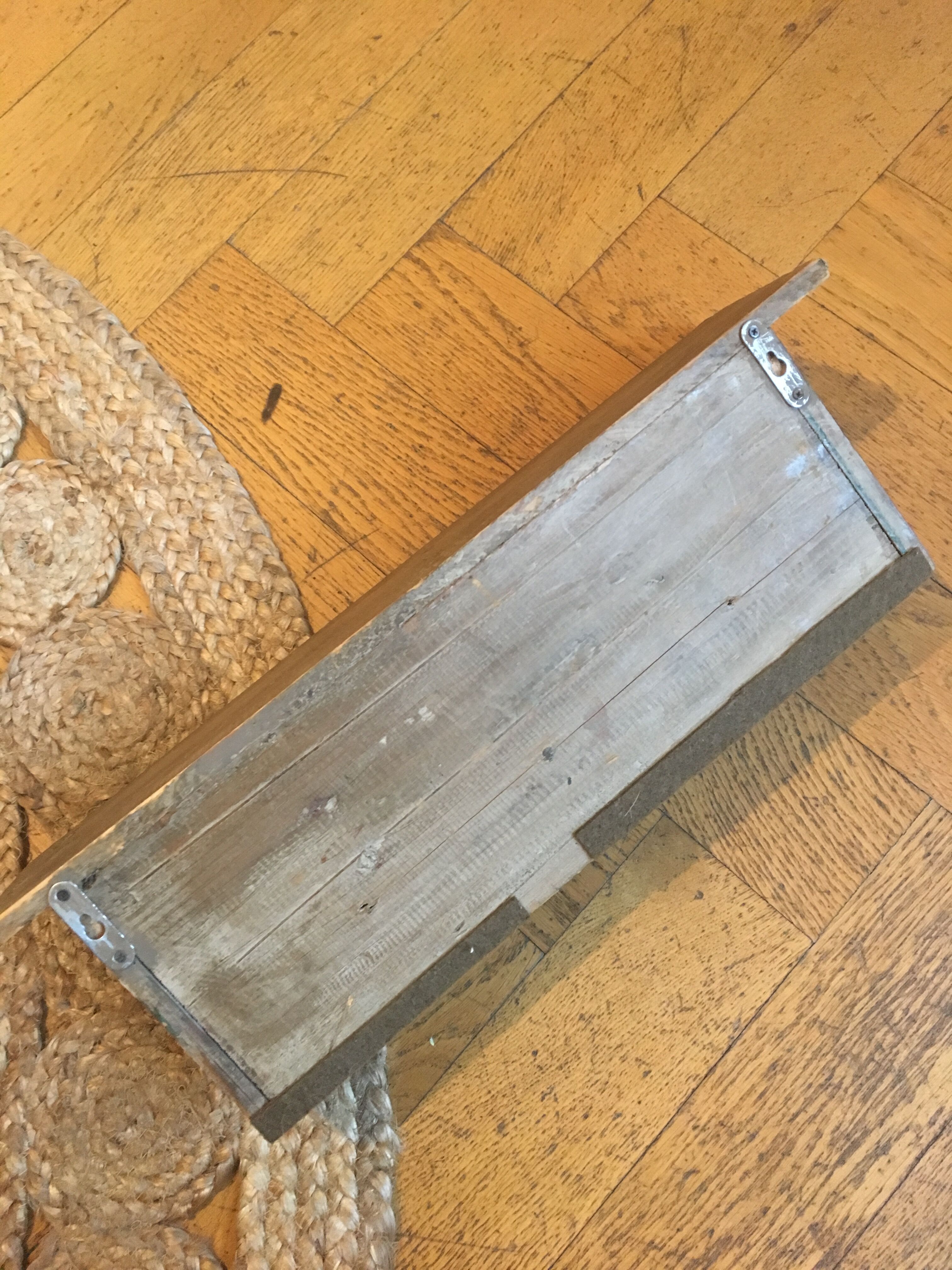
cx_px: 476
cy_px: 635
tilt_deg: -73.2
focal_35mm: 29
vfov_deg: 61.7
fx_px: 1063
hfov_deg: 48.2
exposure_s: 1/17
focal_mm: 4.15
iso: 200
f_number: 2.2
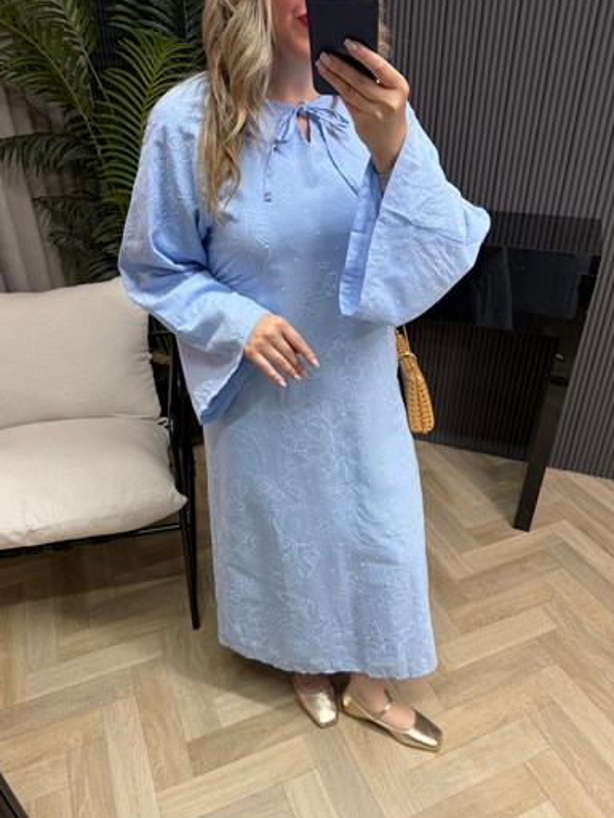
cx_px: 307
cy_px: 419
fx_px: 591
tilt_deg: -39.7
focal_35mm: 25
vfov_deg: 69.4
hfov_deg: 54.9
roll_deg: +1.6
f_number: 1.78
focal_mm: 6.76
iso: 160
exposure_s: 1/50
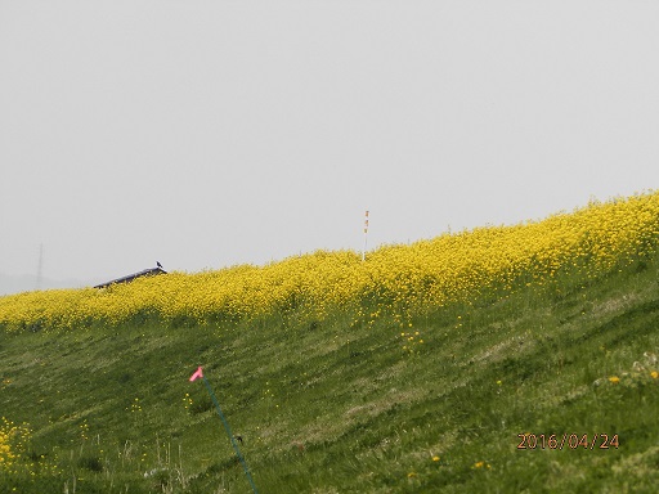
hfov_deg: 3.8
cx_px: 330
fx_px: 9995
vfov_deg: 2.8
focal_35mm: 525
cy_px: 247
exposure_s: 1/400
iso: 80
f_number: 5.8
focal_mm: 94.5
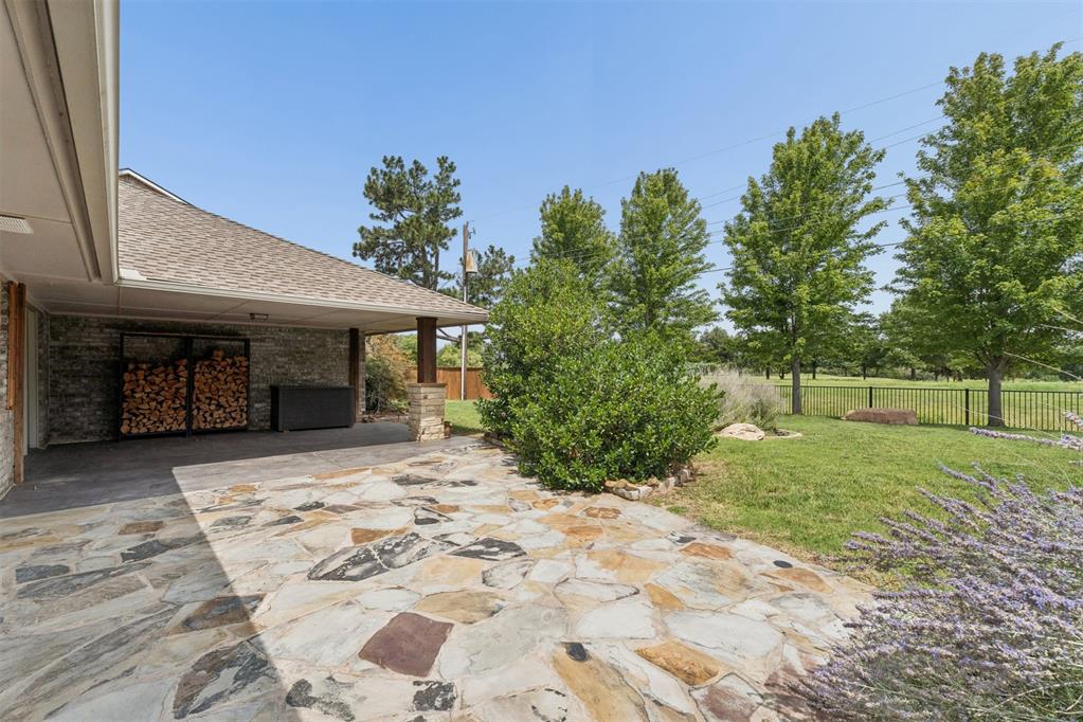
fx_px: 451
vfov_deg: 77.3
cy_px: 361
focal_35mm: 15
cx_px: 542
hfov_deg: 100.4
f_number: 7.1
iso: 200
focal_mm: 10
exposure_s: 1/1000
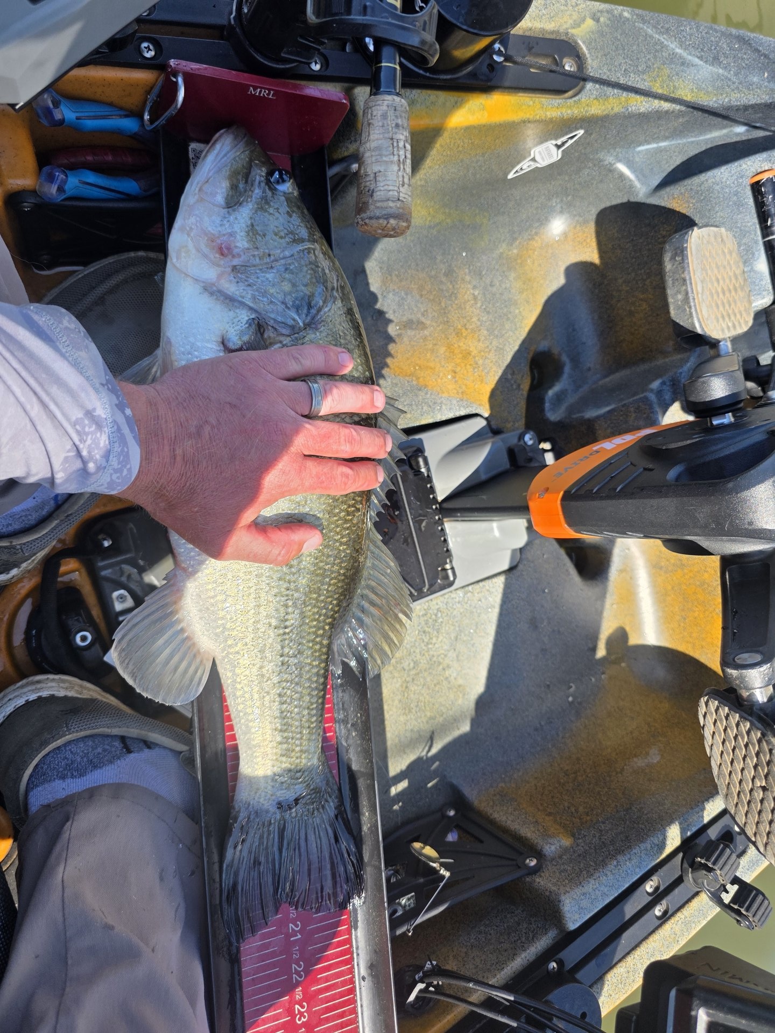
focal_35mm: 23
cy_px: 516
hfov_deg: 58.9
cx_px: 388
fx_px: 687
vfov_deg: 73.9
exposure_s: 1/1677
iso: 80
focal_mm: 6.3
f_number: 1.7
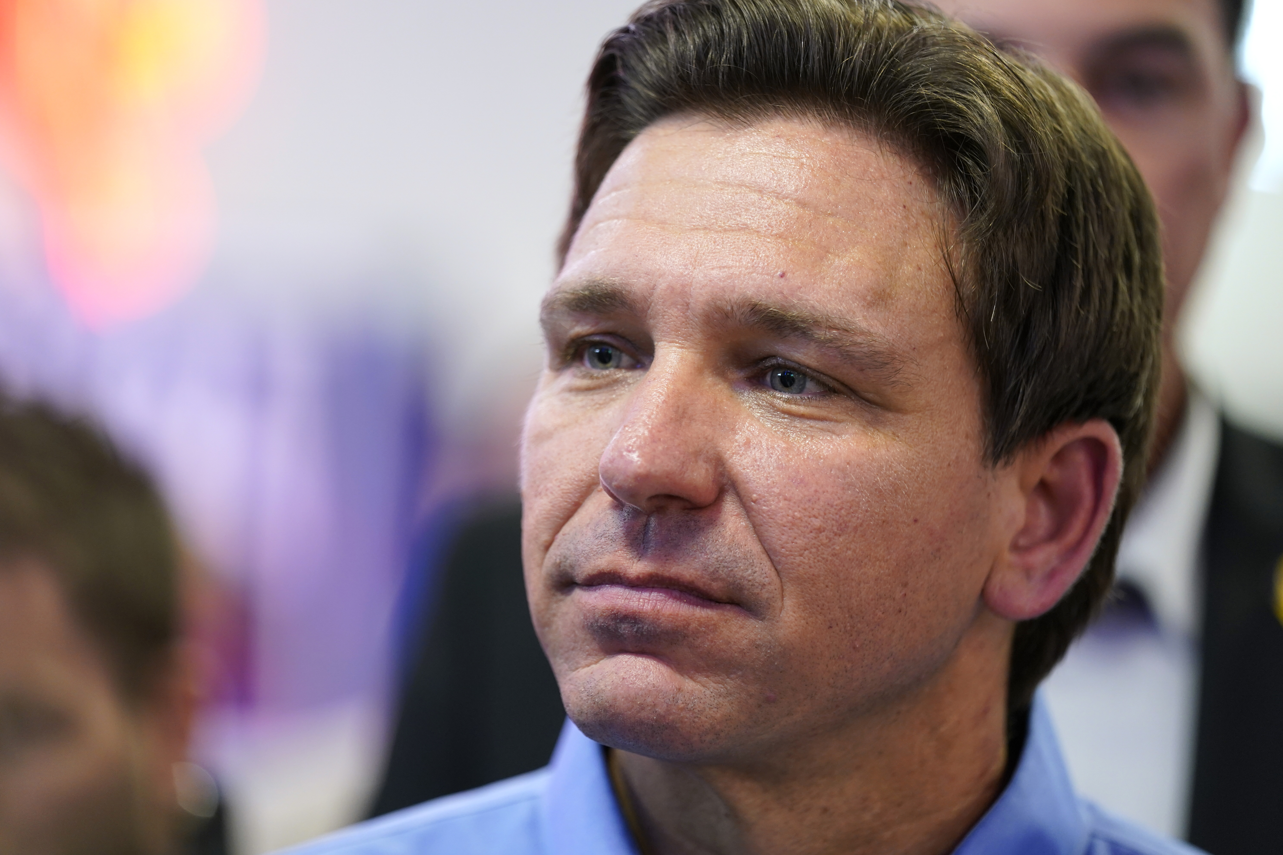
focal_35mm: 167
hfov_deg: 12.3
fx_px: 5952
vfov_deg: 8.2
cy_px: 428
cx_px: 642
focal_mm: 167
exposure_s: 1/160
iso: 1600
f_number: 2.8
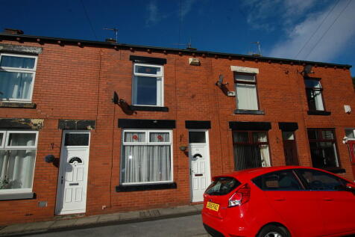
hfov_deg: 85.4
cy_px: 118
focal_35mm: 20
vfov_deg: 63.2
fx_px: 192
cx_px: 178
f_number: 10
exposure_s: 1/400
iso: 200
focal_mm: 13
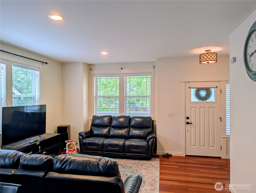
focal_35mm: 24
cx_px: 128
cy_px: 96
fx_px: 178
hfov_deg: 71.5
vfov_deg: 56.9
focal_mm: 6.9
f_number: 1.68
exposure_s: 1/144
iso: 21
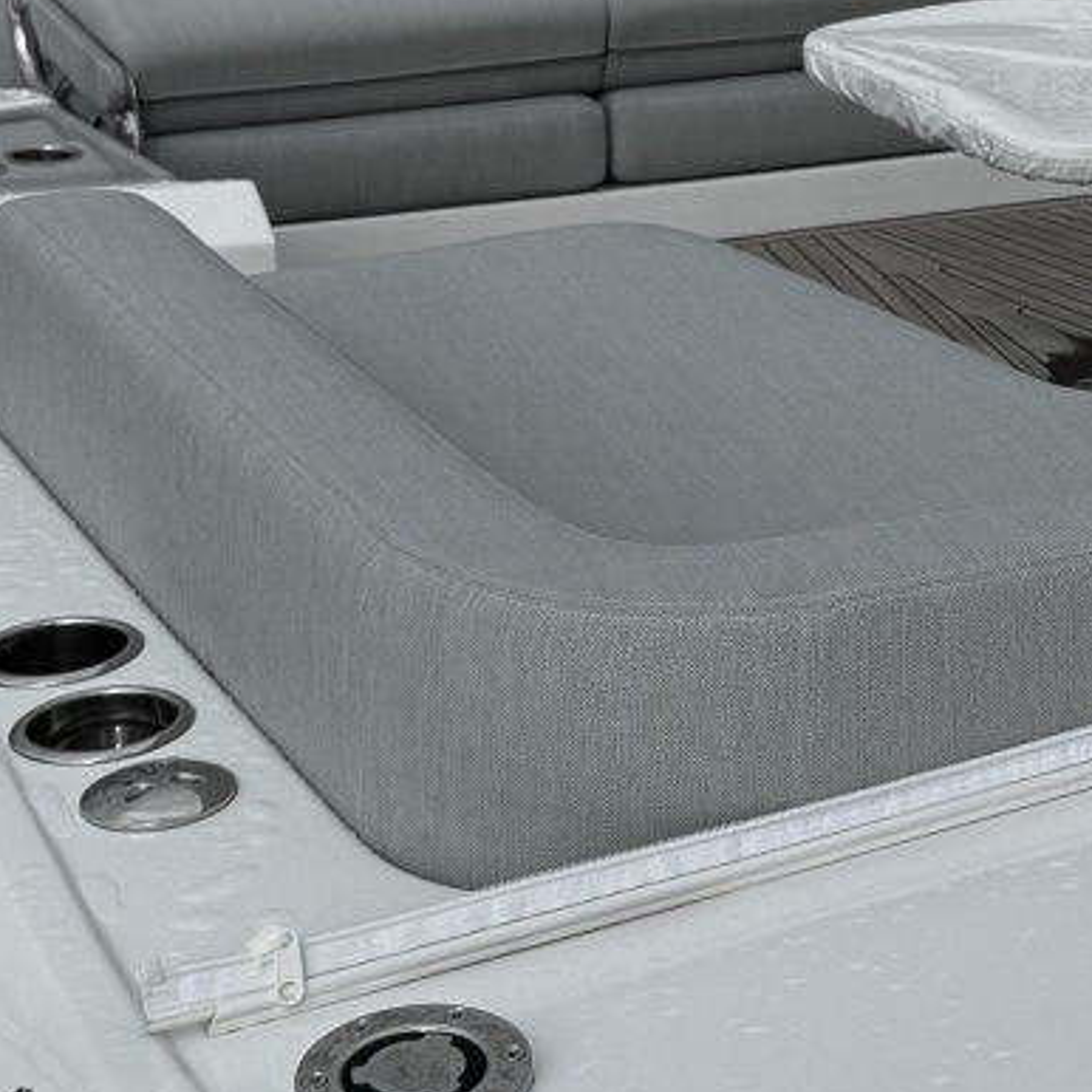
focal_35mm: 88
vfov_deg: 19.7
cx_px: 1123
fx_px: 3141
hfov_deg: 19.1
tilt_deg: -20.2
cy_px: 362
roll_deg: -2.5
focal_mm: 6.76
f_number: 1.78
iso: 80
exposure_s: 1/7937
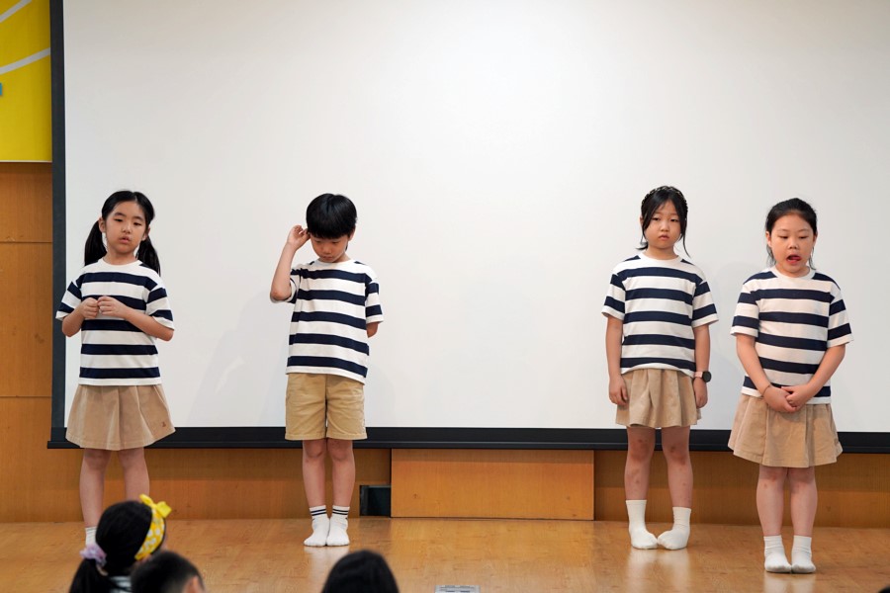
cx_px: 445
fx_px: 3214
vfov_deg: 10.5
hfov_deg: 15.8
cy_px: 296
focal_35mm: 130
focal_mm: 130
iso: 640
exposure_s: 1/160
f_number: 4
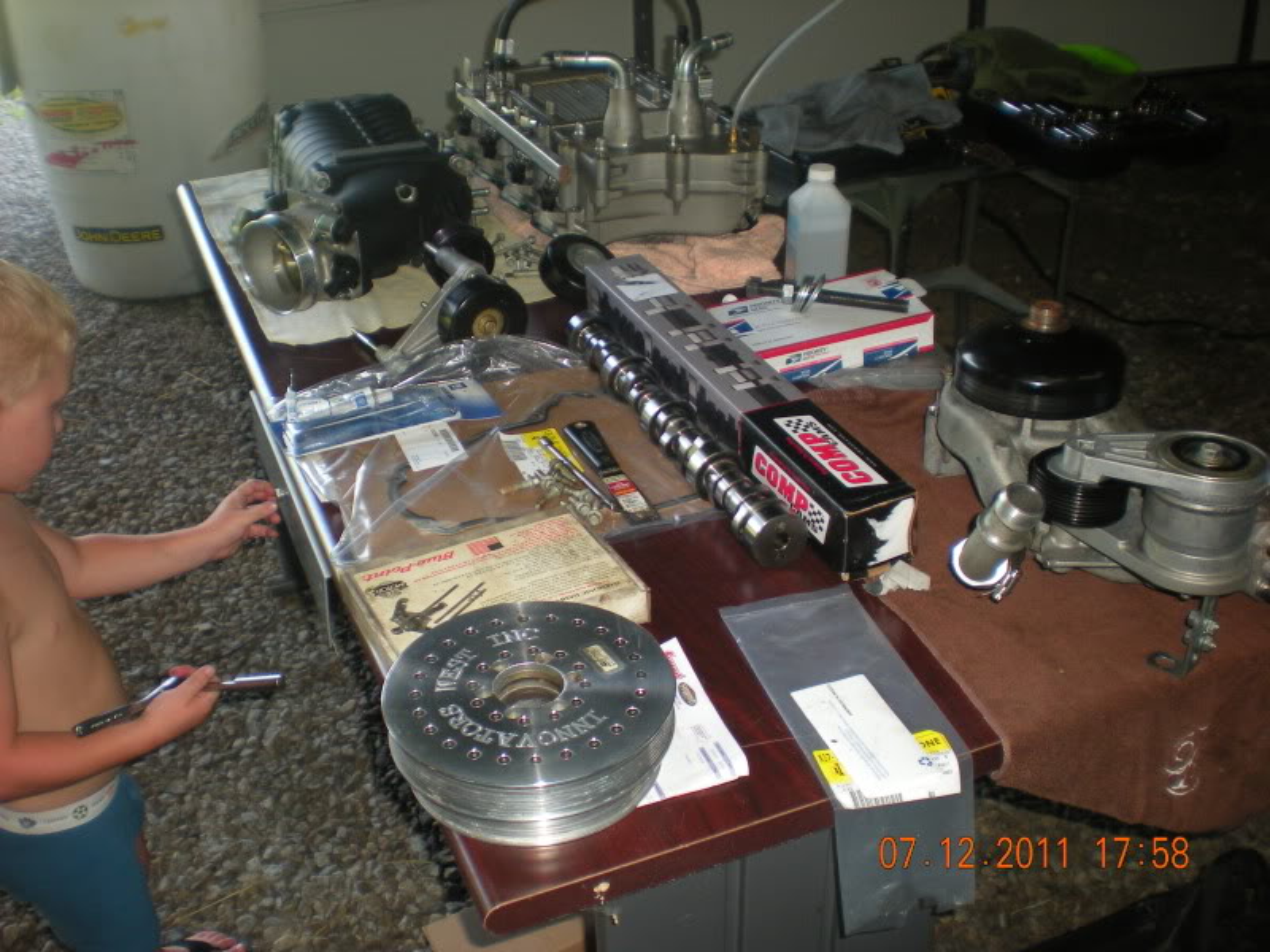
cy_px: 476
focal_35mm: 38
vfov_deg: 37.7
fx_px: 1394
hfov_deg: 49.0
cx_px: 635
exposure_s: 1/60
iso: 100
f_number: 3.1
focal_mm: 6.3
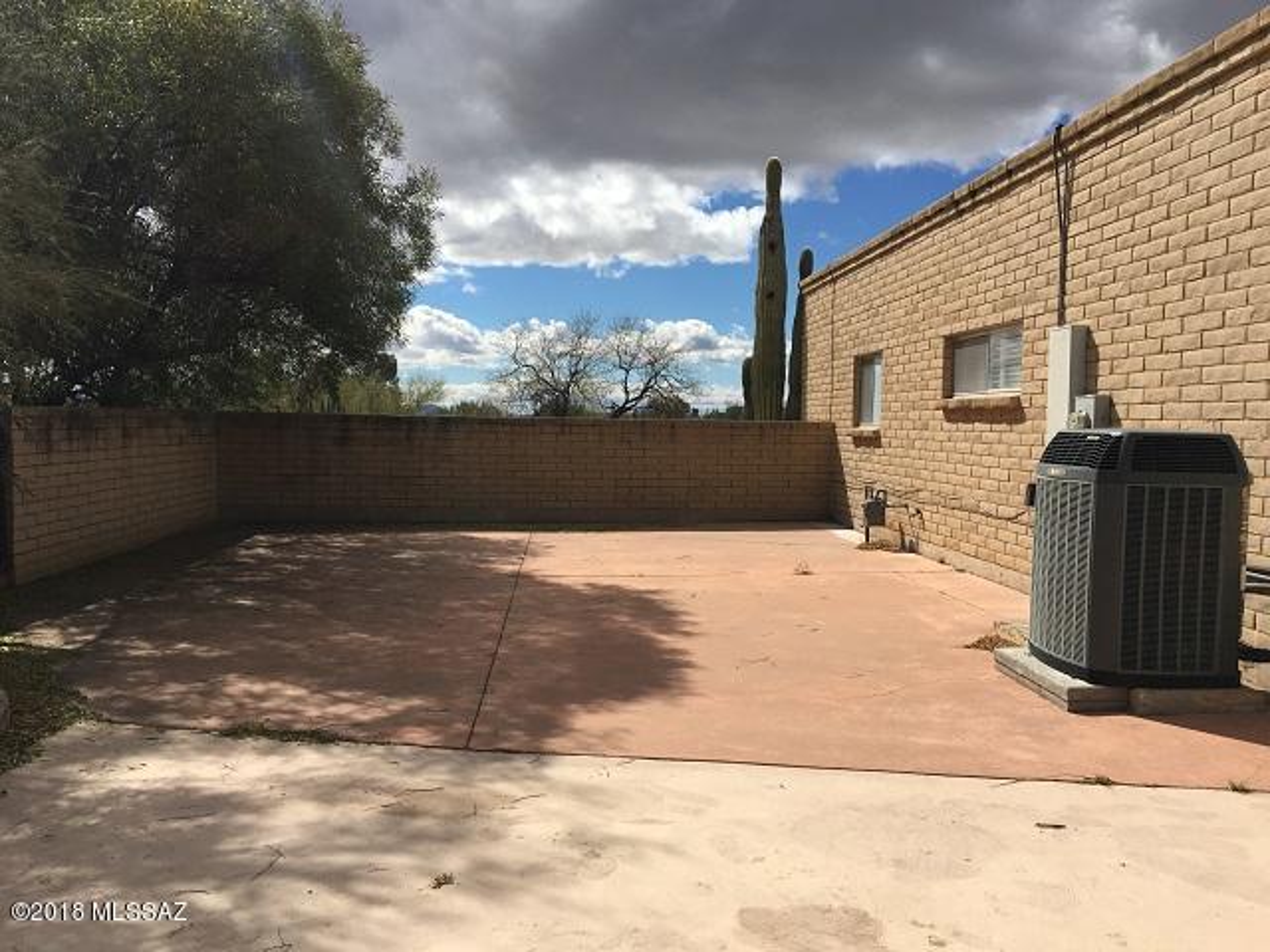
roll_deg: -1.2
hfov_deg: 61.7
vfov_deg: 48.2
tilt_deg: -2.8
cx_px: 635
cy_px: 476
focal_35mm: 29
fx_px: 1064
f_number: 2.2
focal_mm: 4.15
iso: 25
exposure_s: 1/3497
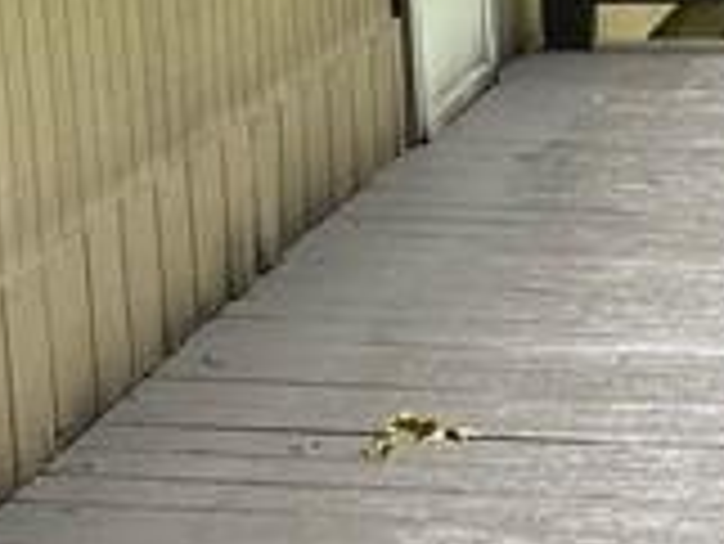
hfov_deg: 11.8
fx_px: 3454
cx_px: 720
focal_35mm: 165
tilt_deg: -12.8
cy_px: 270
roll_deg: +2.8
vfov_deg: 9.0
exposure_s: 1/121
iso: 100
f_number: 1.8
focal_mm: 4.25
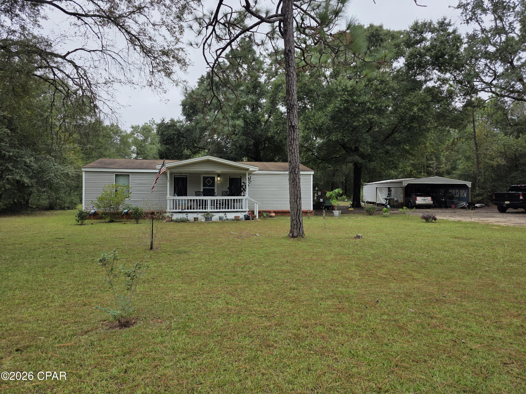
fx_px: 349
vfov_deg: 58.9
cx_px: 263
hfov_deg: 73.9
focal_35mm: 23
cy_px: 197
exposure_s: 1/2088
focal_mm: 6.3
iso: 80
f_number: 1.7
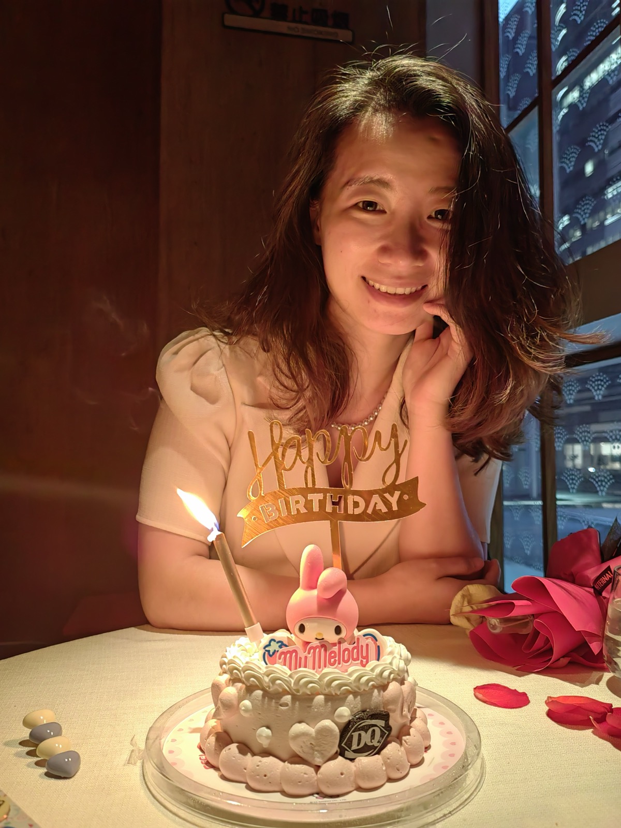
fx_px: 646
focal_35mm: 27
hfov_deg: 51.4
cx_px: 310
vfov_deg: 65.3
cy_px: 414
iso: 800
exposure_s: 1/100
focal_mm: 5.52
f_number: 1.9
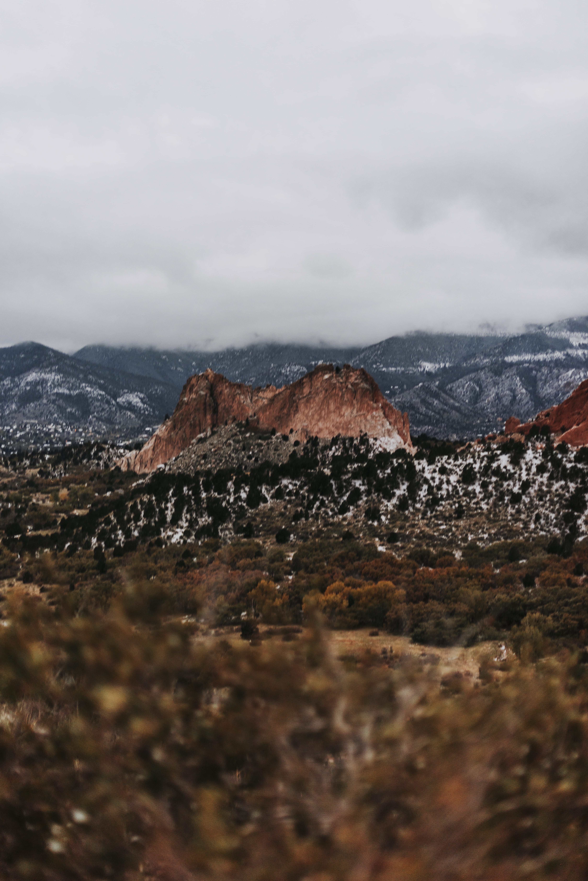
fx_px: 1224
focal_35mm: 50
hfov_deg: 27.0
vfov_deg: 39.6
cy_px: 440
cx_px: 294
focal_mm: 50
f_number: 1.4
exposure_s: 1/40
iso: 100
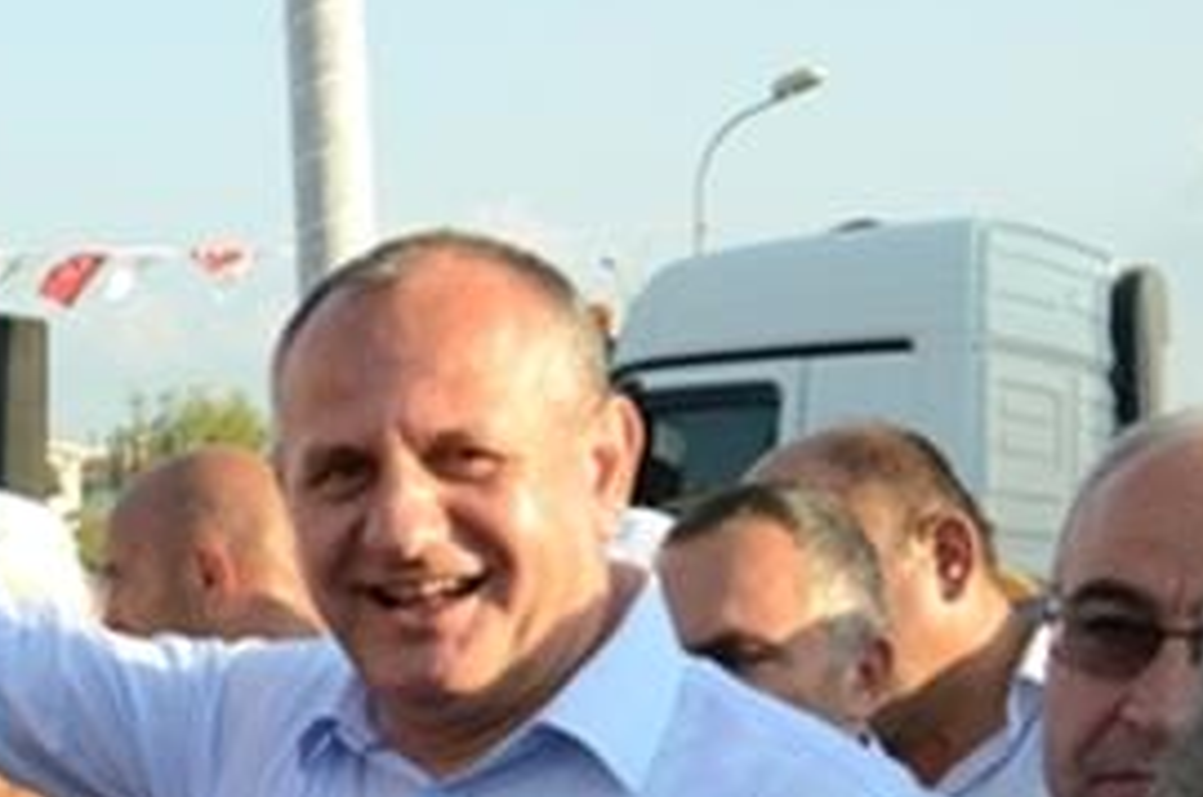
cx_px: -348
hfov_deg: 22.7
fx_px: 2669
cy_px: 1011
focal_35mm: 80
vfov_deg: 16.2
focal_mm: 18
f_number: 5.6
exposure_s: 1/1600
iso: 1600
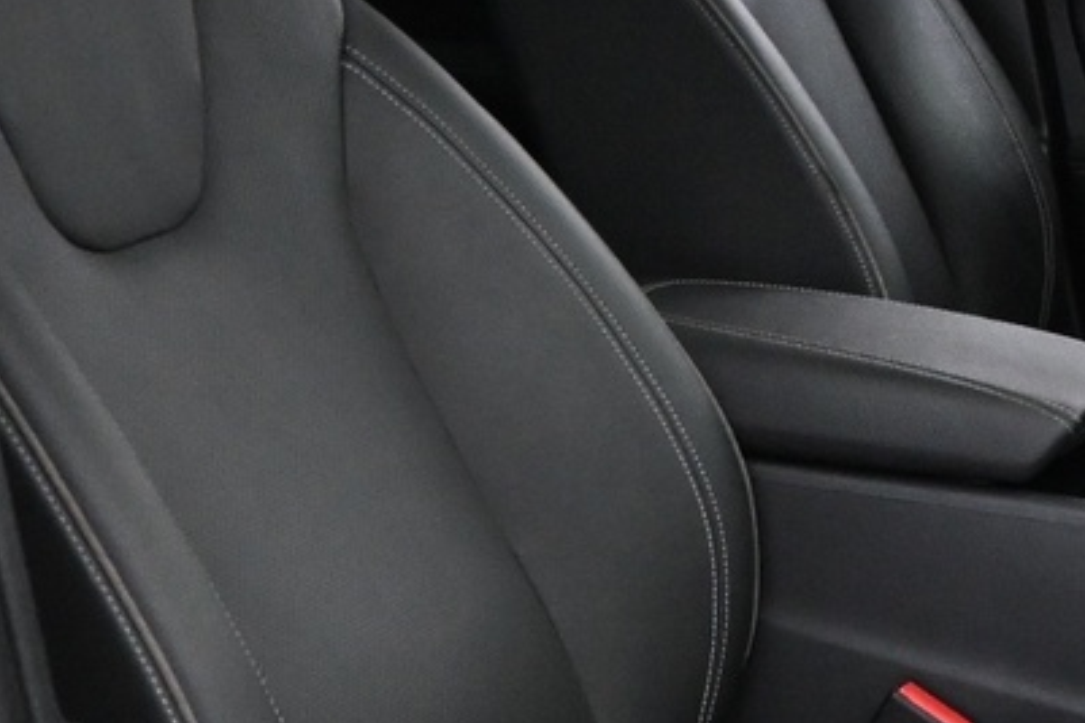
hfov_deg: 20.5
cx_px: 1047
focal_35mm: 97
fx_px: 2922
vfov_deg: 14.1
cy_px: 458
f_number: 3.5
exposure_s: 1/60
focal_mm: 16
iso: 3600
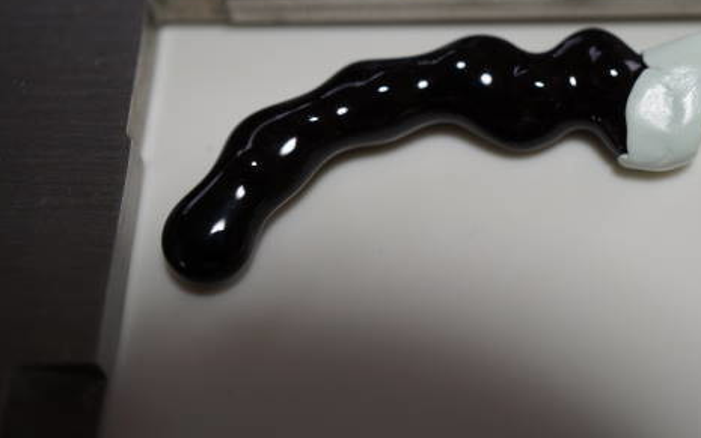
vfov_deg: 20.5
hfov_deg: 32.2
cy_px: 120
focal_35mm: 63
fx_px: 1204
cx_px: 469
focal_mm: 30
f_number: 4
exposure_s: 1/60
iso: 400
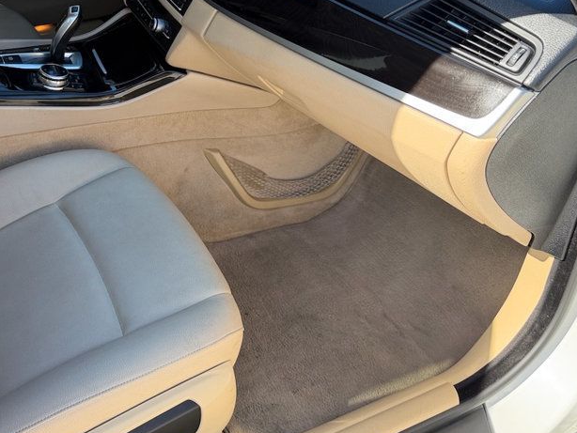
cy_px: 126
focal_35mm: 40
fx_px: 667
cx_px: 149
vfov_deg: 35.4
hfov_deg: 45.3
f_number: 1.78
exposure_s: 1/689
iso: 100
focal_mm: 6.76
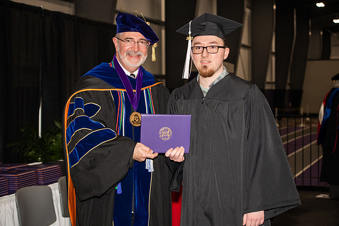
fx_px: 659
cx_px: 170
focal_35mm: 70
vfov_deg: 19.5
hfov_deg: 28.8
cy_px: 113
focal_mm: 70
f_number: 5.6
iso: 1000
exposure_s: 1/200
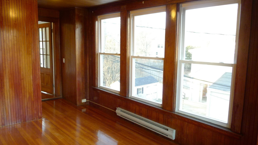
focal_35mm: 28
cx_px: 125
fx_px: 192
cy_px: 74
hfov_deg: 67.9
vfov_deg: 41.5
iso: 400
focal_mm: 5.1
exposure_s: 1/50
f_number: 2
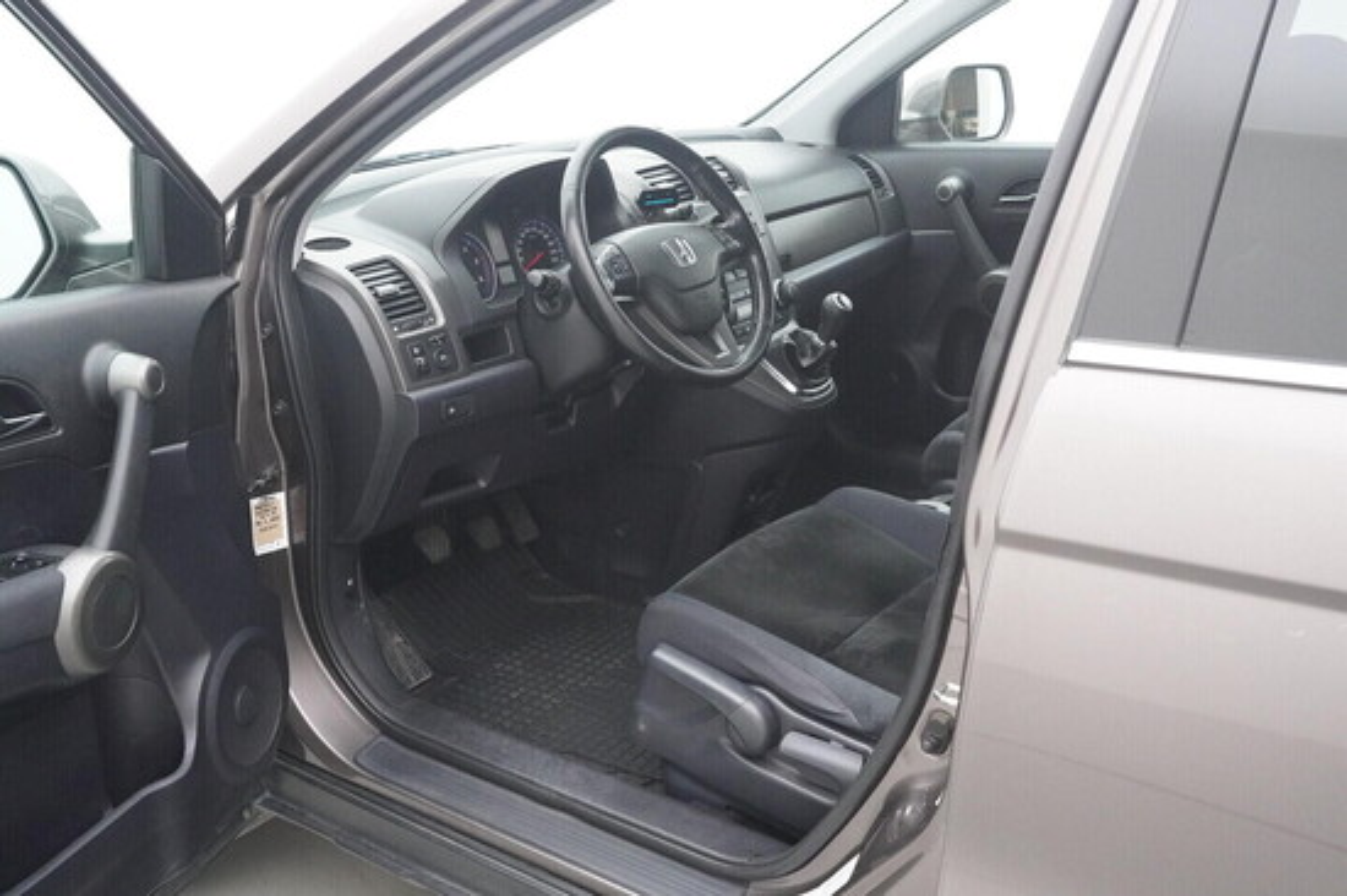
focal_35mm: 36
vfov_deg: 36.8
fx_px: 1346
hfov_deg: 53.2
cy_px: 448
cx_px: 674
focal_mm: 24
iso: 5000
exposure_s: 1/250
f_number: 6.3
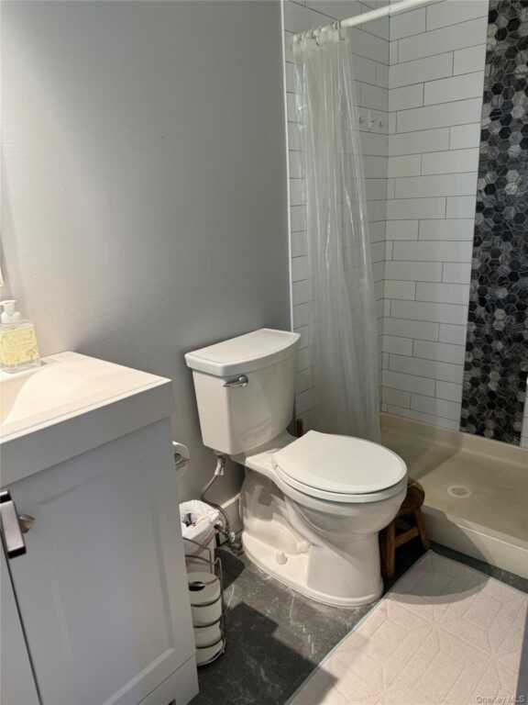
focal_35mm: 24
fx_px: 488
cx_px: 264
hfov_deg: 56.8
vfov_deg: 71.6
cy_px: 352
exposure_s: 1/60
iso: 160
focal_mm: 6.76
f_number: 1.78
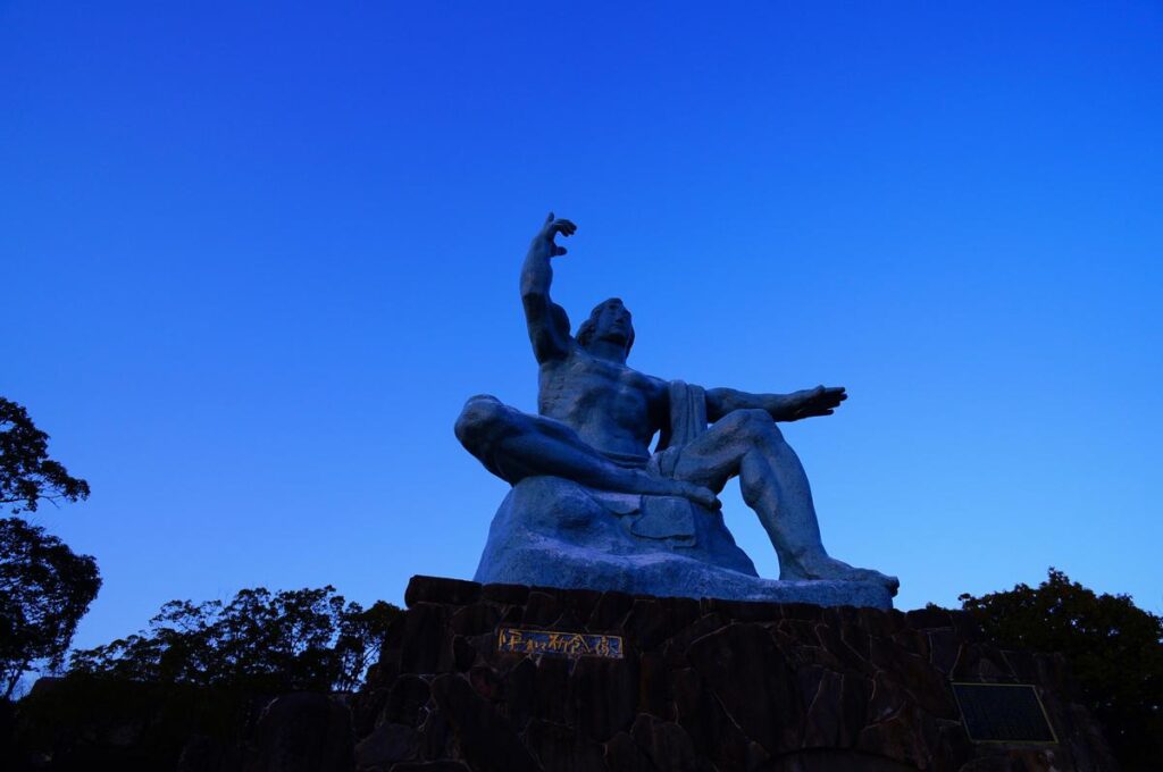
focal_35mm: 24
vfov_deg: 53.0
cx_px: 582
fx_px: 774
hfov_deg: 73.8
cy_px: 386
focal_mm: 16
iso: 200
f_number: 7.1
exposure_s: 1/200
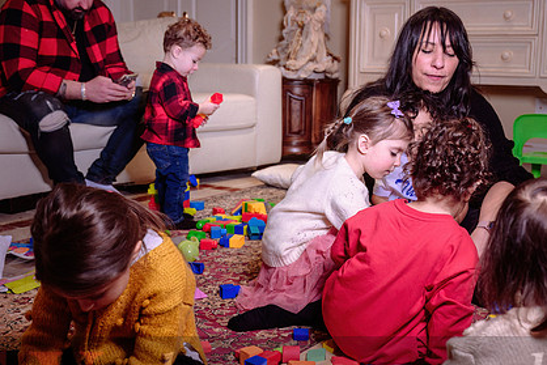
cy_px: 175
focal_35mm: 49
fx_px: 745
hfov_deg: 40.3
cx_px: 291
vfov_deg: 27.5
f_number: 4
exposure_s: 1/100
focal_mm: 31
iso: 500
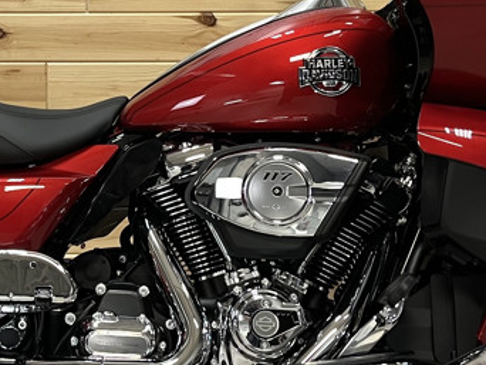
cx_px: 131
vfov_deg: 18.1
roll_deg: +1.3
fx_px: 1138
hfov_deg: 23.9
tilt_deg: -6.5
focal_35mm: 81
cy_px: 98
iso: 100
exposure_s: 1/60
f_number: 1.6
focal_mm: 5.1
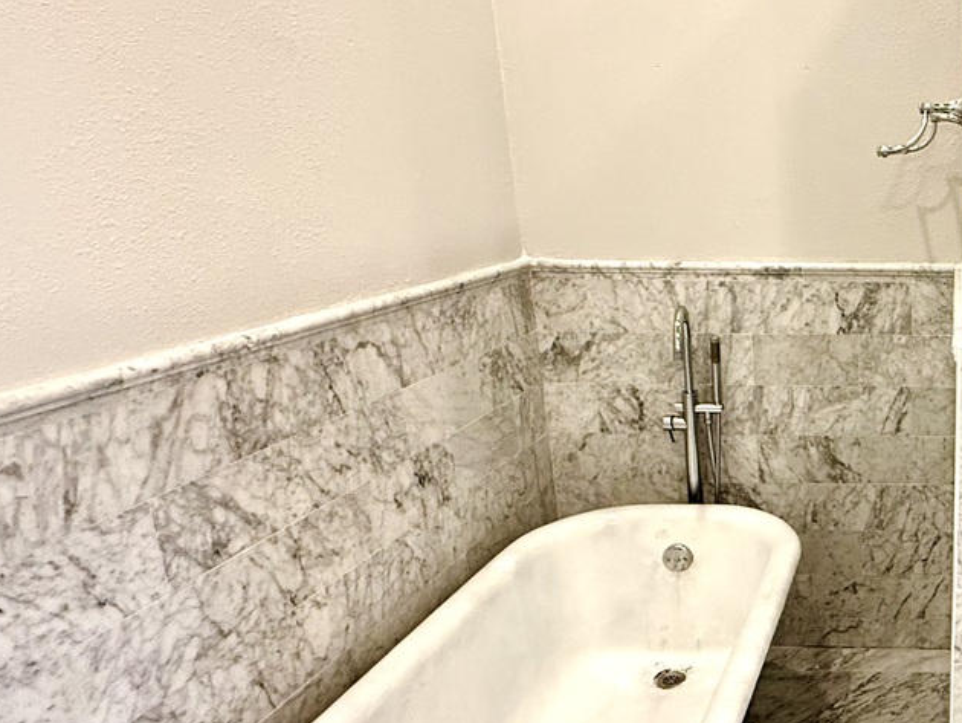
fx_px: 890
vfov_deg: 44.2
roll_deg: -1.0
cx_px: 980
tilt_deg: -13.7
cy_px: 371
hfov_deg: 46.6
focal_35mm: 32
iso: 250
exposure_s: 1/60
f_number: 2.2
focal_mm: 2.22
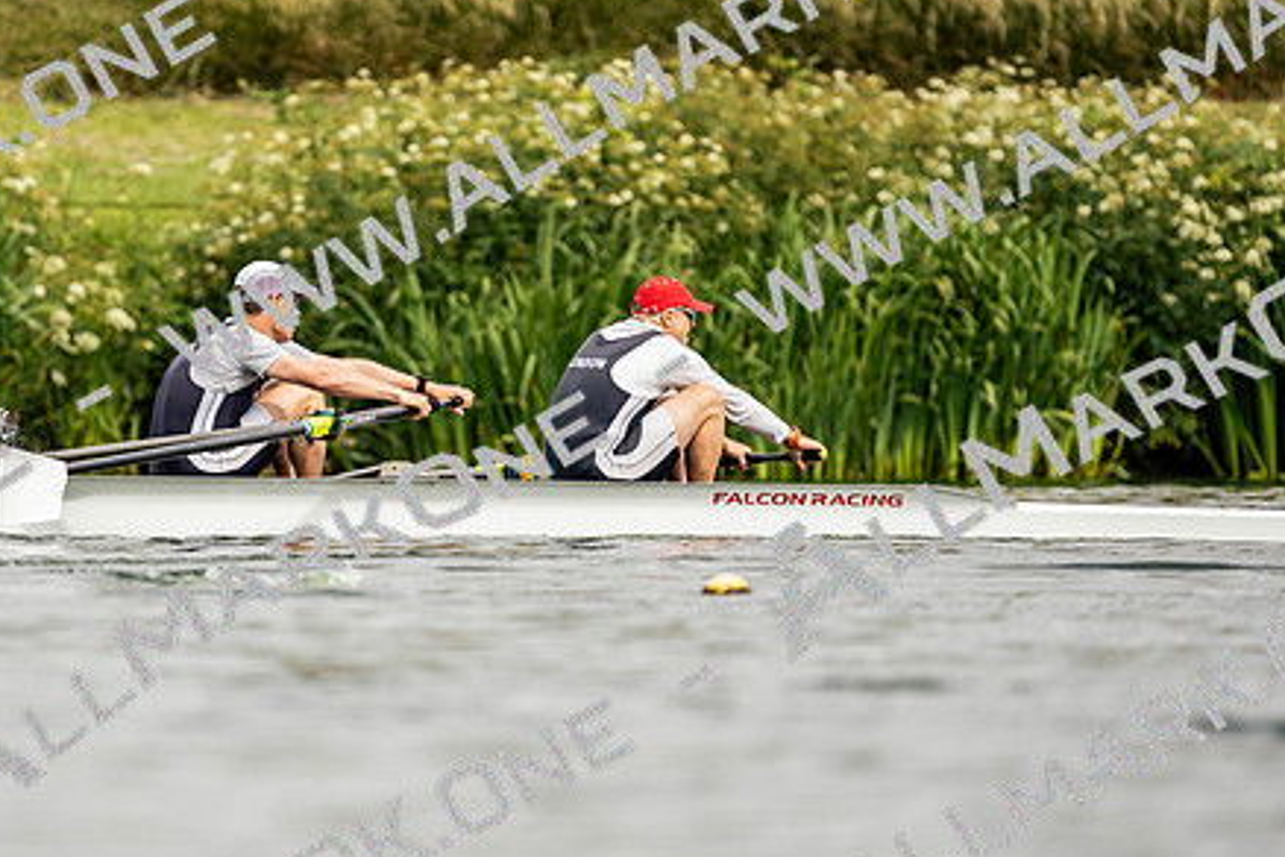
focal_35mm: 795
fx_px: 28375
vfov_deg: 1.7
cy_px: 383
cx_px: 522
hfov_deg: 2.6
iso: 320
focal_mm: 600
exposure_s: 1/2000
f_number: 6.3
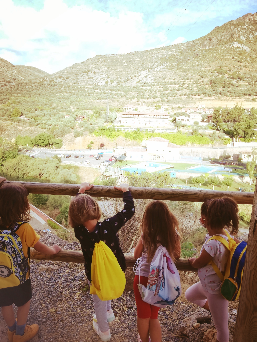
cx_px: 128
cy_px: 171
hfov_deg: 53.1
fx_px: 257
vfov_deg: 67.3
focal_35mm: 26
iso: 50
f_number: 2.2
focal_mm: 3.81
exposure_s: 1/132
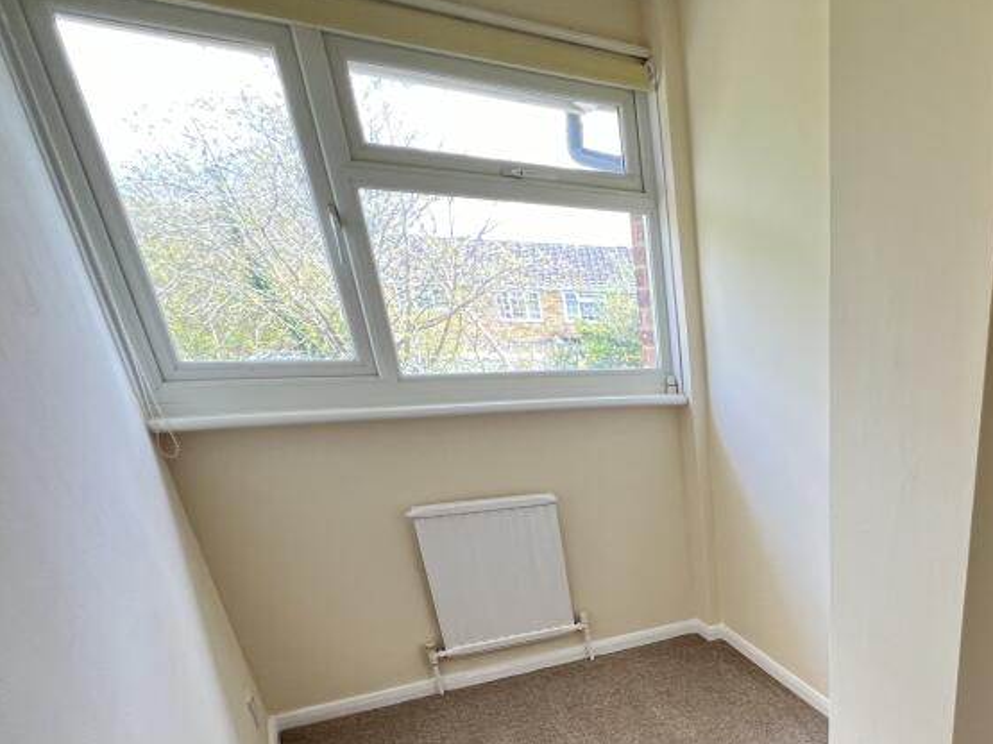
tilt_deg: -27.0
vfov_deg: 50.1
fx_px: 688
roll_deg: -2.0
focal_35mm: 24
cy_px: 676
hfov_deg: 61.1
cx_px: 884
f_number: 1.8
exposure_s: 1/99
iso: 125
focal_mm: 1.57
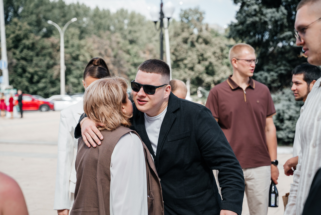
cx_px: 160
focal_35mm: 58
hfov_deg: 34.5
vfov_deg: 23.4
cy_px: 108
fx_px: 517
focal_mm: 58
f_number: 3.5
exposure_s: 1/1250
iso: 250
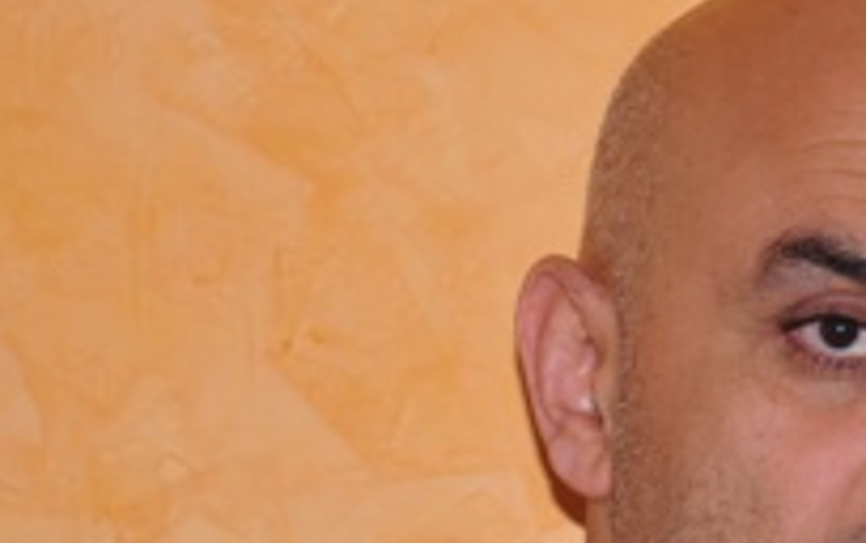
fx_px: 7915
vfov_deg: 3.9
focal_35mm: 335
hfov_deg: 6.2
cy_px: 456
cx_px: 900
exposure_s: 1/125
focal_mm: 70
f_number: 6.3
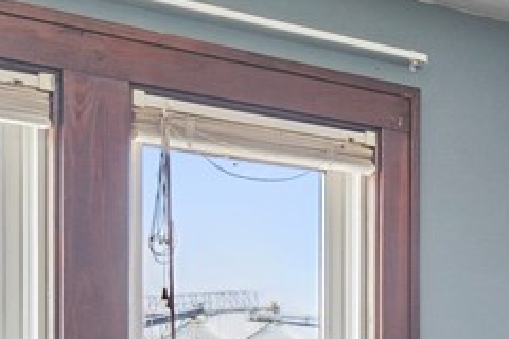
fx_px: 1598
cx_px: 675
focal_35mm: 113
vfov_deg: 11.6
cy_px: 516
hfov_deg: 17.0
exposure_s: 1/20
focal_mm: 16
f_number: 9
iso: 400
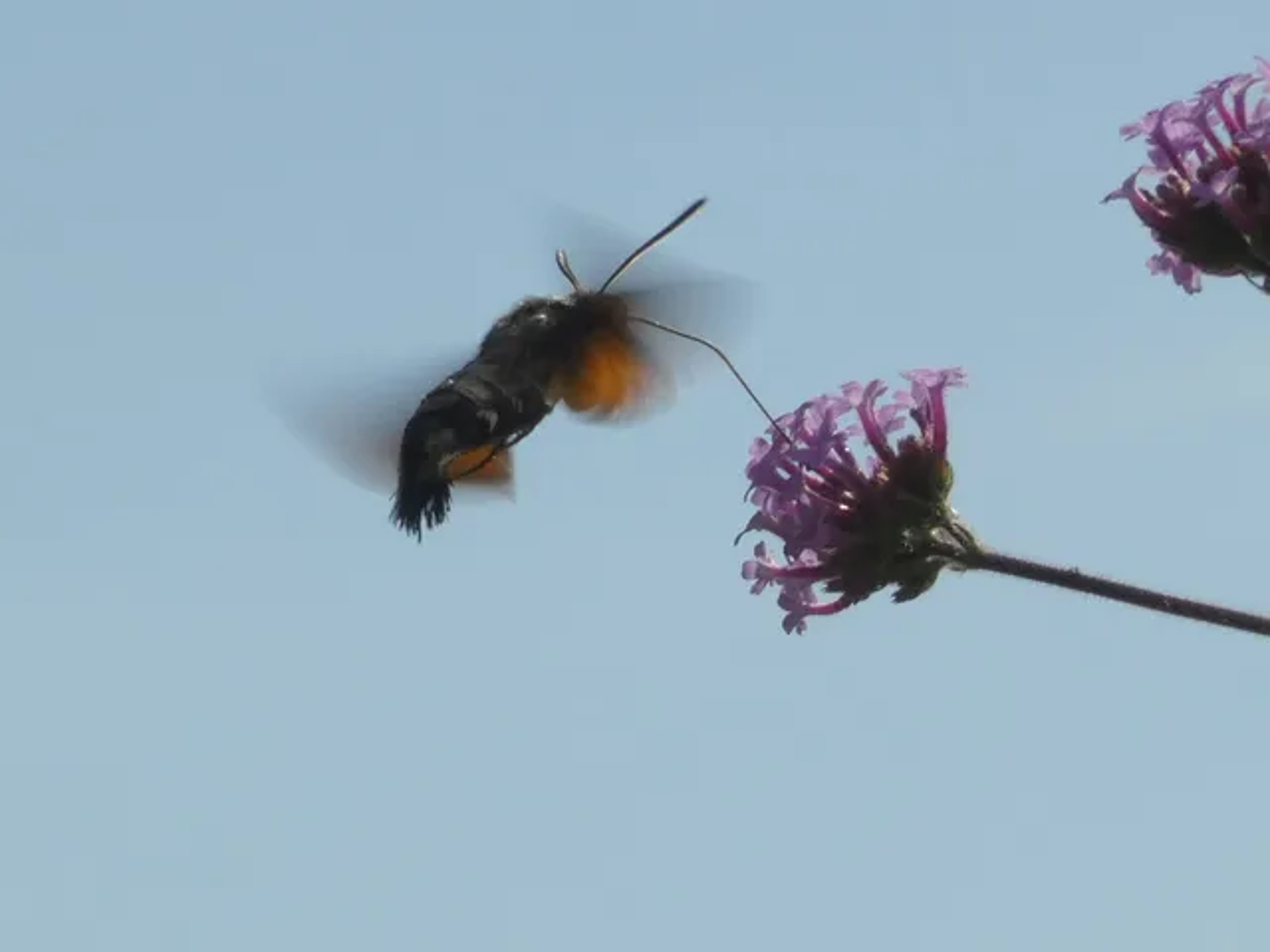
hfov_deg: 11.2
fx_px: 6494
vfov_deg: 8.4
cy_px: 476
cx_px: 635
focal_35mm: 177
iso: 80
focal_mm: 31.7
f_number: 5.5
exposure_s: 1/500
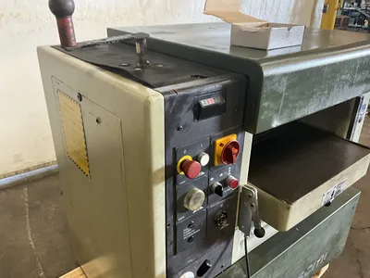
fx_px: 310
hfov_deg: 61.7
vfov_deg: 48.2
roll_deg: -1.1
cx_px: 185
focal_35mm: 29
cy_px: 139
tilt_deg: -25.2
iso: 250
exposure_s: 1/60
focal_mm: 3
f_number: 1.8
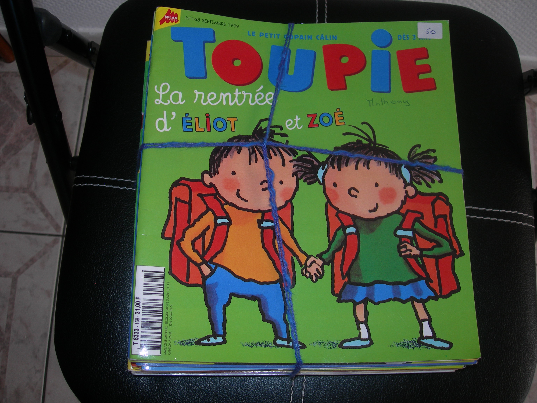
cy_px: 202
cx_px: 268
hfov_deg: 49.0
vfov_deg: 37.7
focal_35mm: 38
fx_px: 589
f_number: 2.8
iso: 50
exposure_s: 1/60.1
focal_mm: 7.8
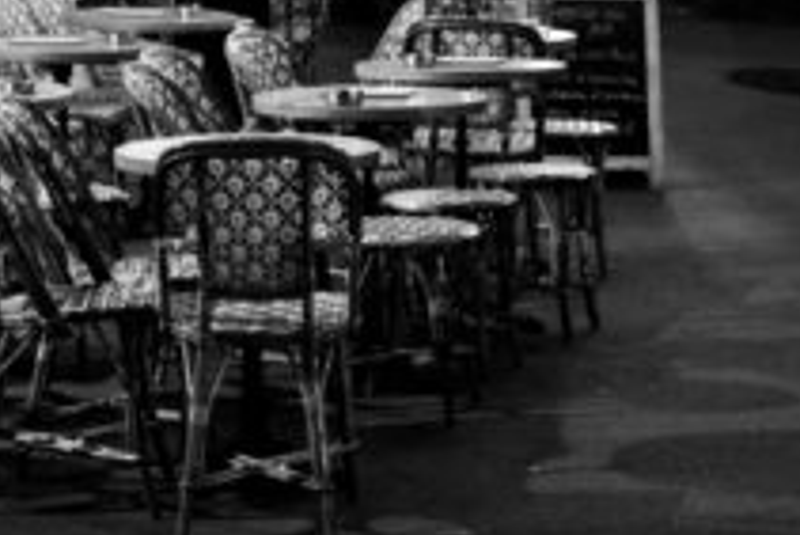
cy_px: -180
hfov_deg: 15.2
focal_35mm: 130
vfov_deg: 10.3
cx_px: -144
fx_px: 2891
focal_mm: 27
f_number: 3.2
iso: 800
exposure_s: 1/30
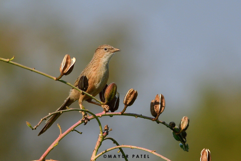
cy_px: 80
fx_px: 4217
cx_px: 120
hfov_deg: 3.3
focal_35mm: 630
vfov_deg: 2.2
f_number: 5.6
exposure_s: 1/800
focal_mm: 420
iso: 100
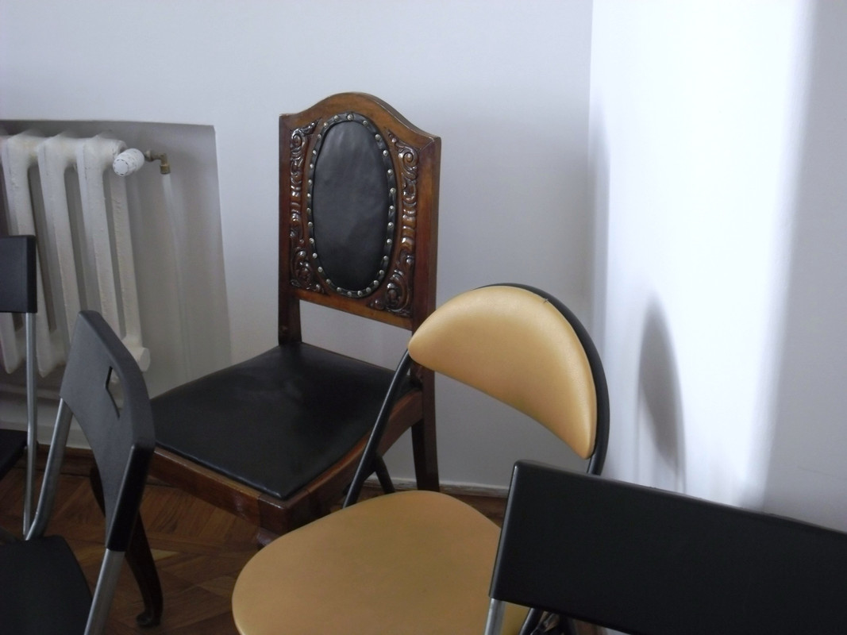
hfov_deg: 43.0
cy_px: 318
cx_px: 424
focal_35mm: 44
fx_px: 1076
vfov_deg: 32.9
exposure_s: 1/34
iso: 100
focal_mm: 7.8
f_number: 4.5
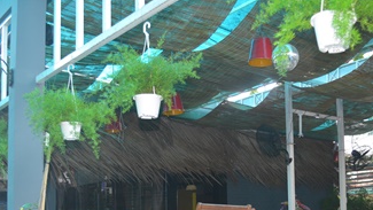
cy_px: 189
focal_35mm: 53
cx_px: 217
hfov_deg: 39.1
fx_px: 524
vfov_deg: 22.1
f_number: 3.8
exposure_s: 1/60
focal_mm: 22
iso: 640
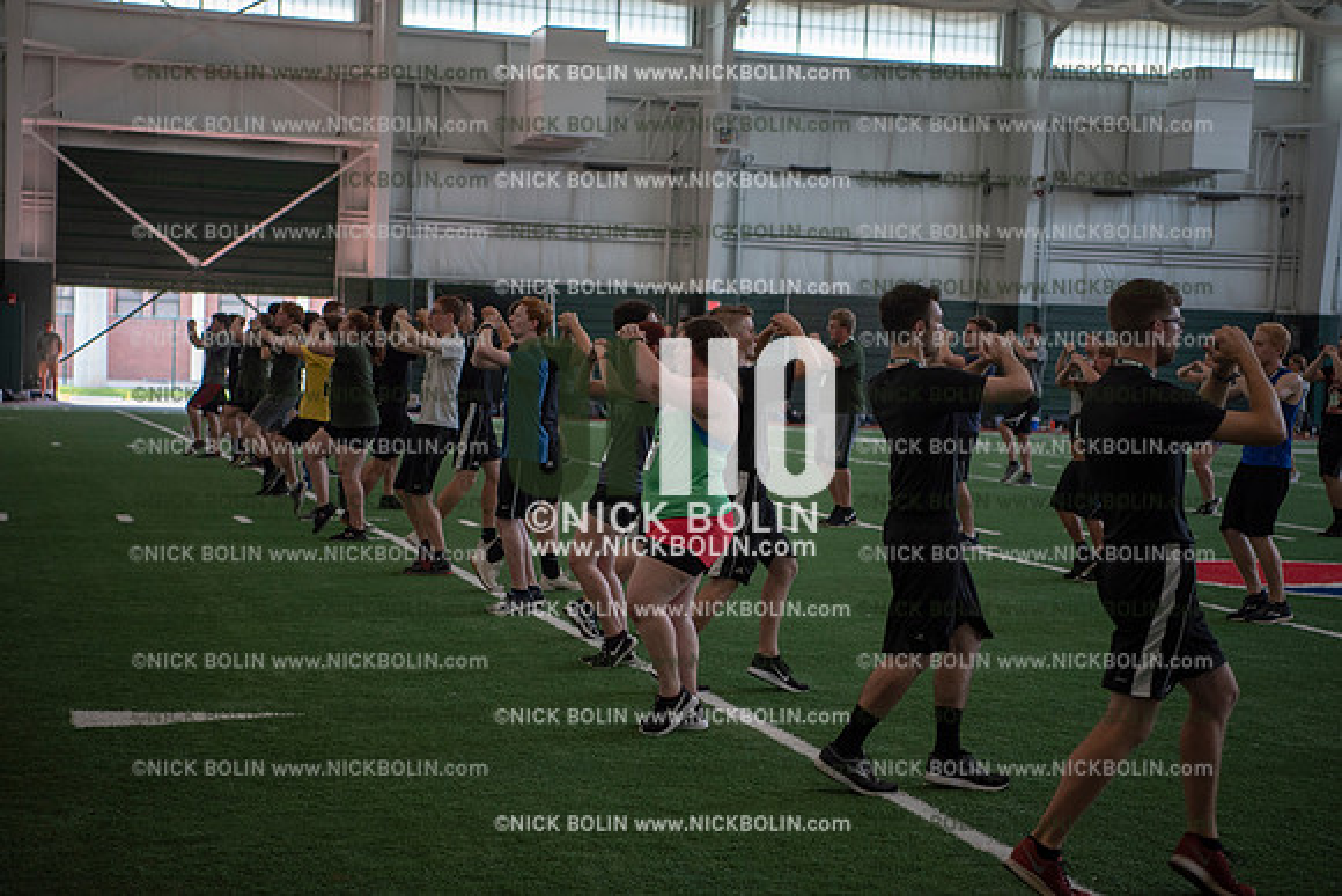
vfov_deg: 19.5
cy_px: 448
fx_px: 2610
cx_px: 671
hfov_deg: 28.8
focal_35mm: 70
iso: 640
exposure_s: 1/320
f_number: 3.2
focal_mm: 70
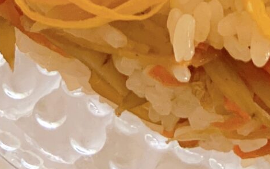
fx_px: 1104
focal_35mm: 150
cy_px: -360
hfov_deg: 13.9
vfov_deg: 7.5
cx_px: 186
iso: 80
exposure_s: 1/121
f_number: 1.8
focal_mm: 4.25
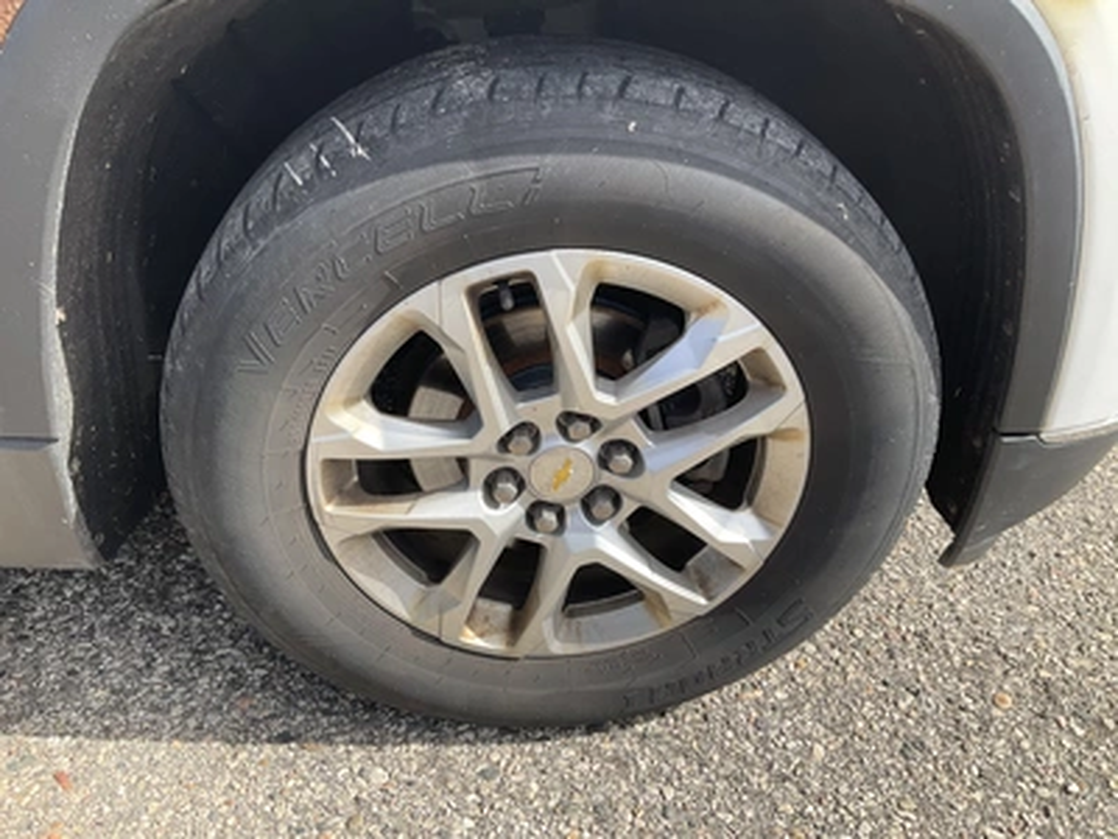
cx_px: 559
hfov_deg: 61.7
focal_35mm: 29
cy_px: 420
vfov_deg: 48.2
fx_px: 937
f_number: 1.8
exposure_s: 1/613
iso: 25
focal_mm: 3
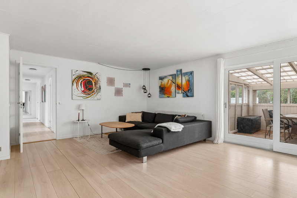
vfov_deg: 67.4
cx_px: 148
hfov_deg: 90.0
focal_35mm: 18
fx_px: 148
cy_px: 99
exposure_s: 1/2.5
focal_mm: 12
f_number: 10
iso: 400
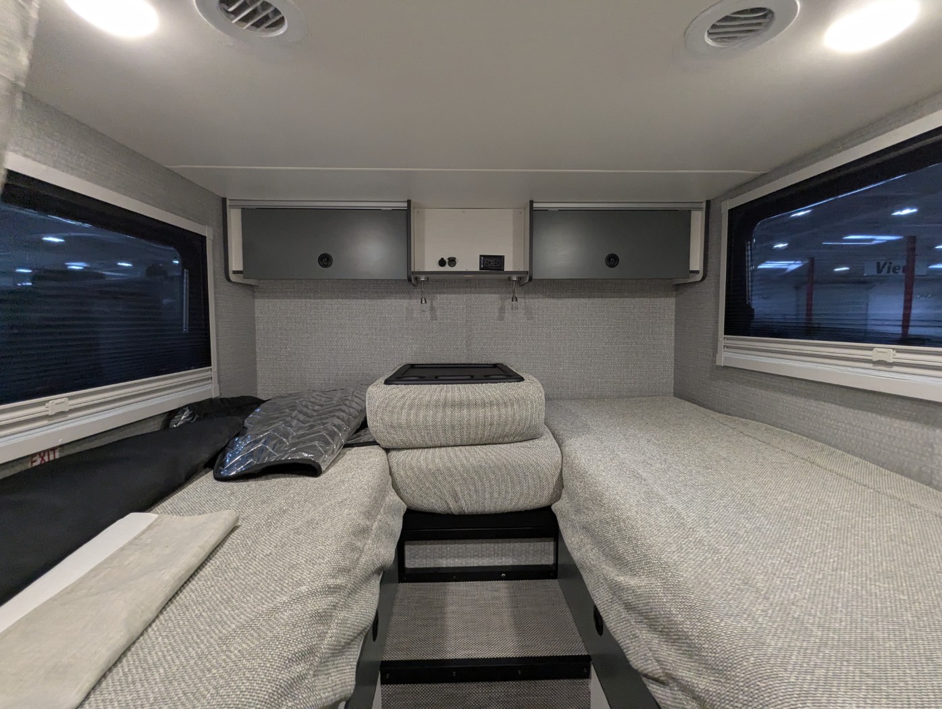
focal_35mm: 16
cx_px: 471
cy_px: 354
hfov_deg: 94.4
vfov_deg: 78.2
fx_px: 436
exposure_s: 1/69.9
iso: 348
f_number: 2.2
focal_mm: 2.35
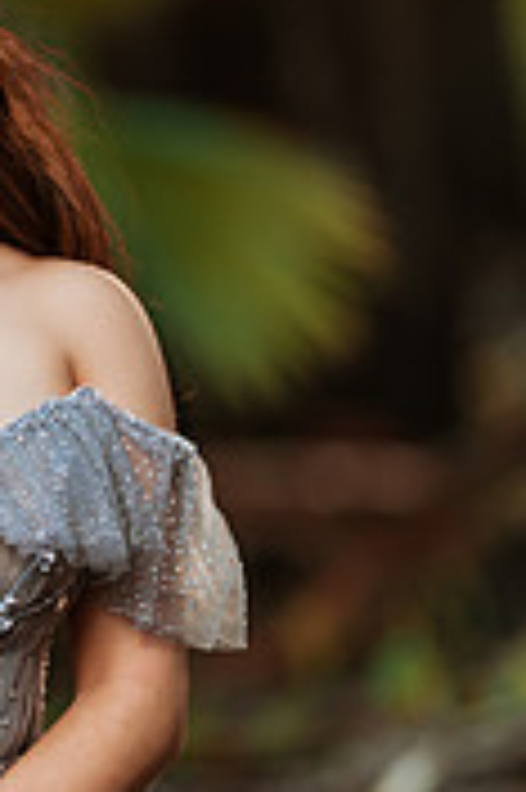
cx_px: -130
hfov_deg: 4.0
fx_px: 7598
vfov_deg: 6.0
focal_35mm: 346
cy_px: 297
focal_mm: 135
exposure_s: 1/400
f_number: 1.8
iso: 100
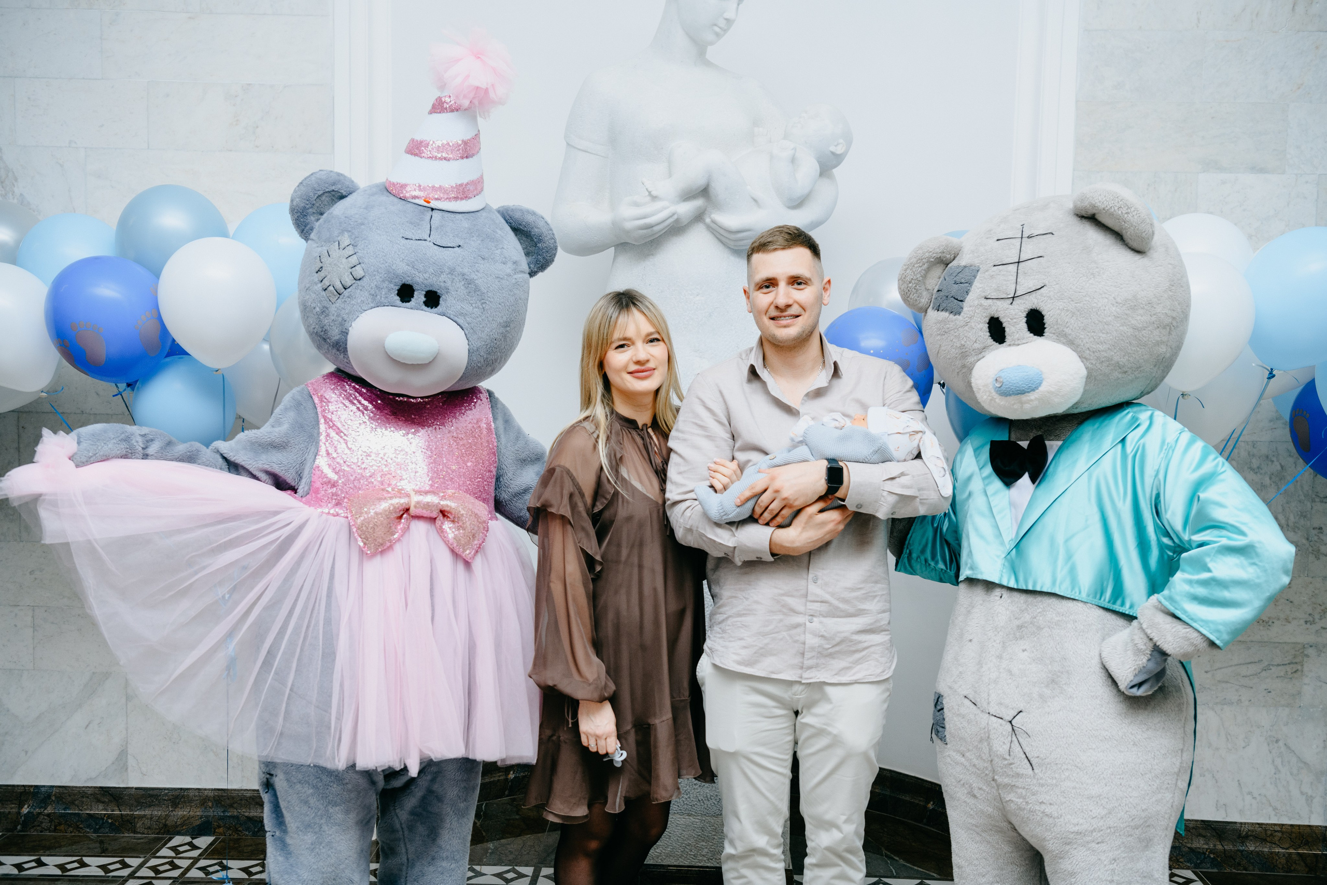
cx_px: 664
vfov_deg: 35.1
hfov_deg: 50.7
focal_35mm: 38
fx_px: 1401
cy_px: 442
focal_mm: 38
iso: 320
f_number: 4
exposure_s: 1/160
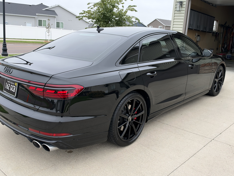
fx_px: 223
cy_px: 88
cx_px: 117
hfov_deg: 55.4
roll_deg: -4.6
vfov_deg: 42.9
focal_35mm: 33
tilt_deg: -12.3
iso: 80
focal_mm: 6.93
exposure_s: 1/675
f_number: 1.8
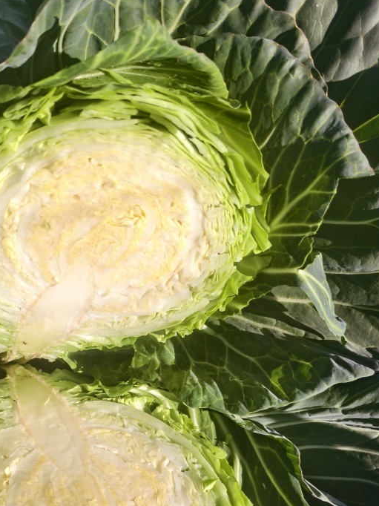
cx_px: 92
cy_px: 362
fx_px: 526
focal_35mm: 36
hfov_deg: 38.5
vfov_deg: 49.8
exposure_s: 1/3436
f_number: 1.57
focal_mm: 5.6
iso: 72
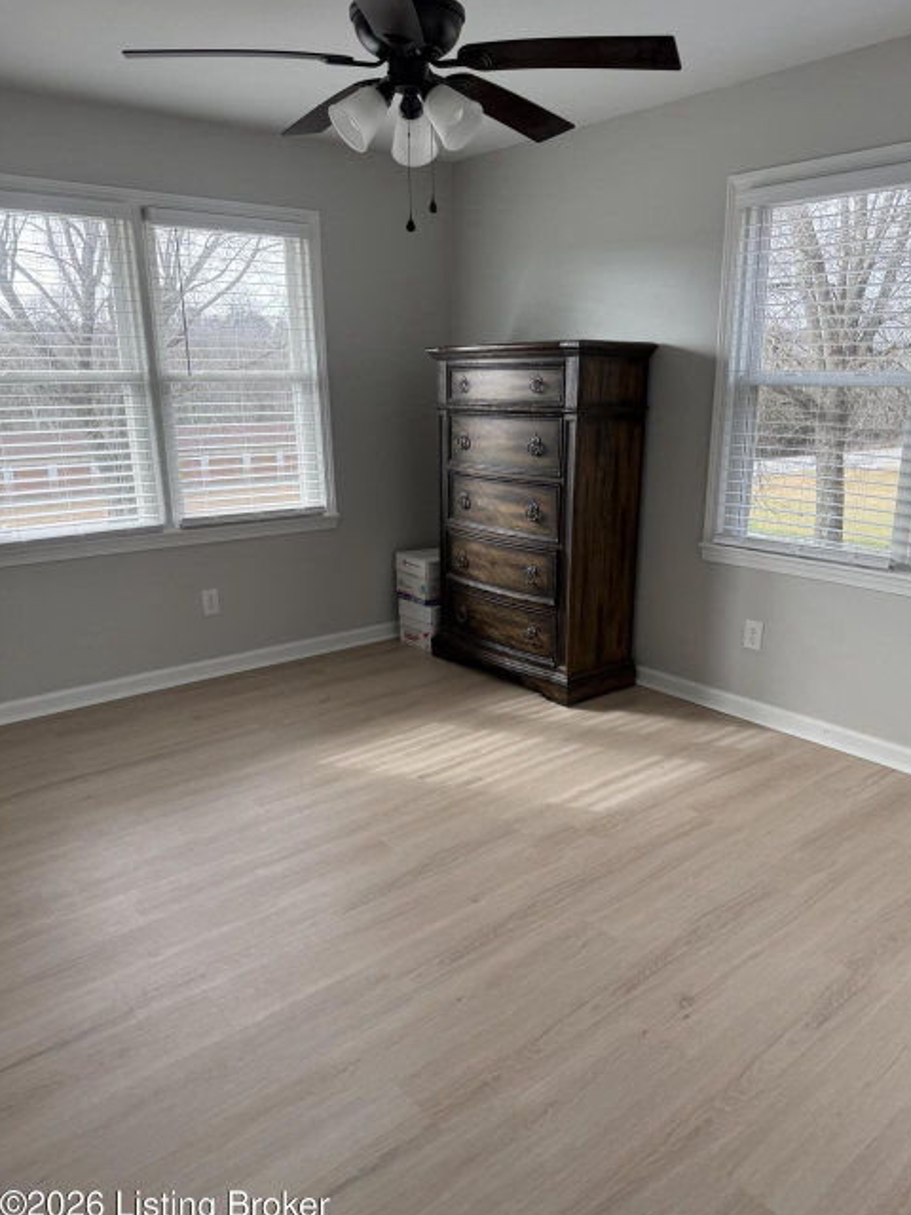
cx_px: 471
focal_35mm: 25
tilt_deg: -15.9
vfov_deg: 69.4
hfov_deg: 54.9
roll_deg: +0.0
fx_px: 877
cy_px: 629
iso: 100
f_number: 1.78
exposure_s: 1/254
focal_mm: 6.76
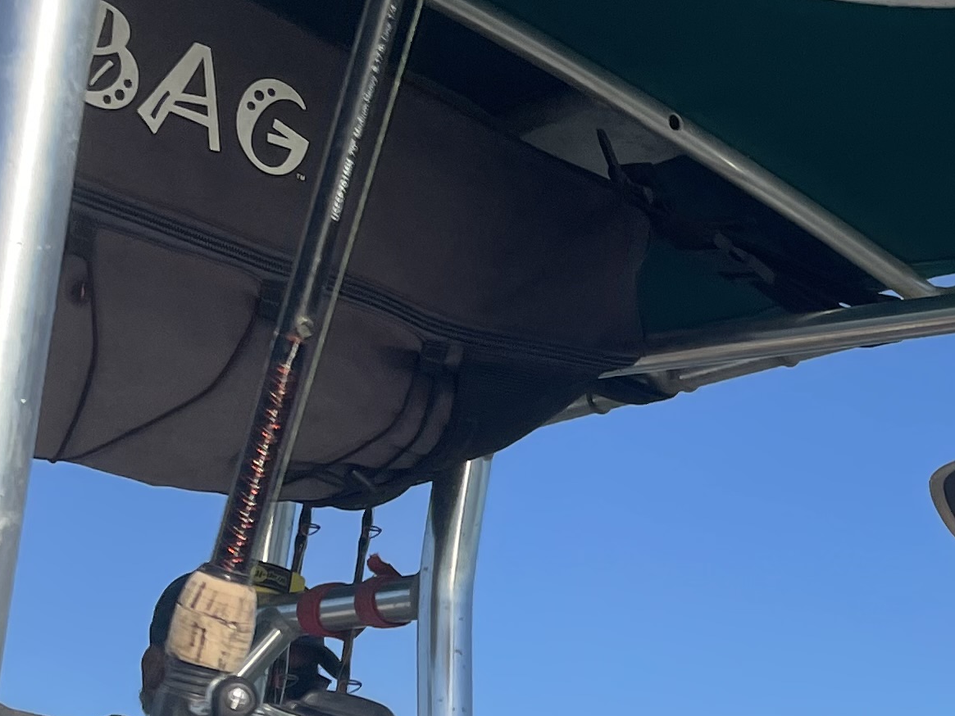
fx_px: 2483
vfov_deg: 15.7
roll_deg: -0.7
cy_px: 897
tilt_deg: +8.3
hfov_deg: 20.3
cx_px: 1175
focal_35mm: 90
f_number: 1.6
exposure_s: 1/4000
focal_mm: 4.2
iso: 32
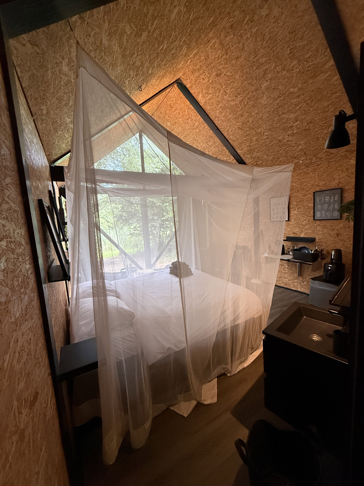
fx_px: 196
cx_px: 182
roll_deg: +2.4
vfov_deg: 102.1
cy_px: 243
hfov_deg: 85.7
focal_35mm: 14
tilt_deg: -6.2
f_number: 2.2
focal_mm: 2.22
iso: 320
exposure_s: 1/83
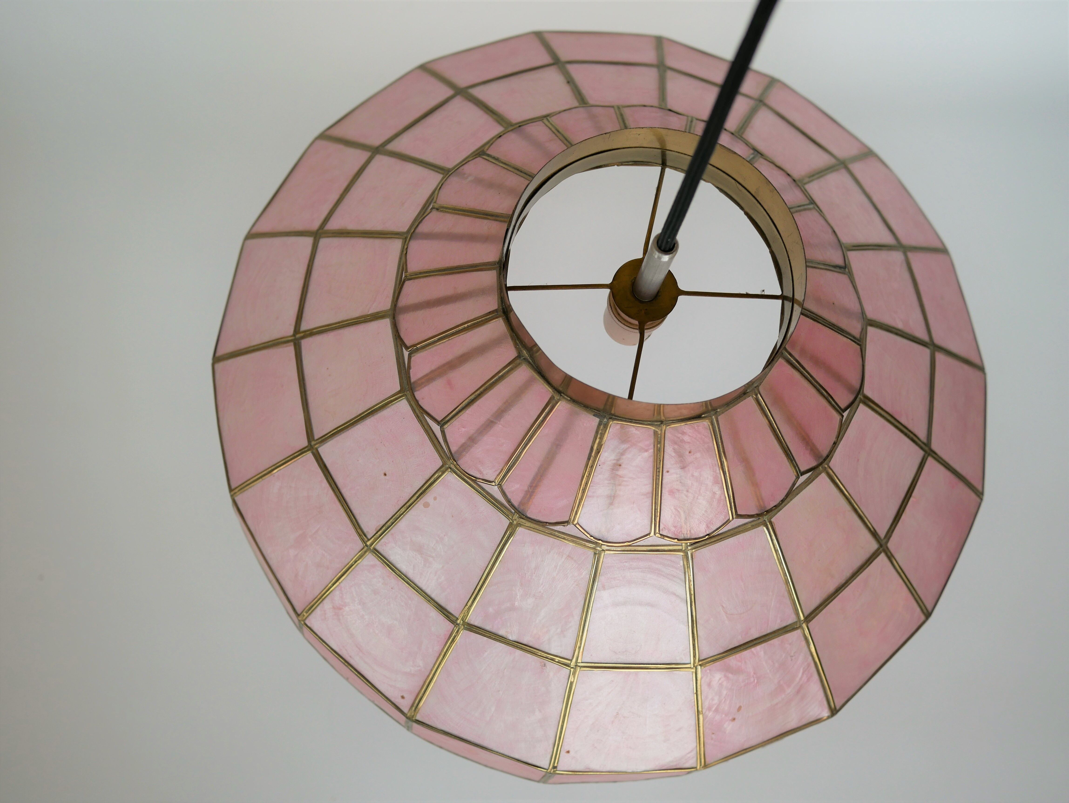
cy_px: 402
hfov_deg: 46.8
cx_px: 534
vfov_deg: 36.0
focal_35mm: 40
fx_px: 1236
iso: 200
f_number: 2.5
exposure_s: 1/250
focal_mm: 20
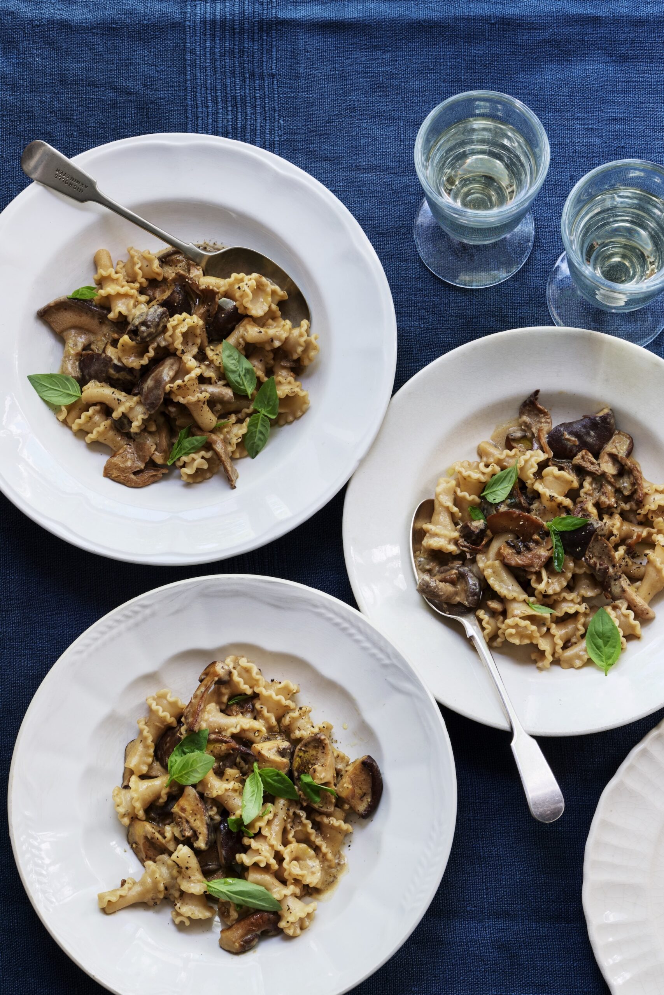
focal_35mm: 85
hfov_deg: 16.1
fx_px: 2351
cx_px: 332
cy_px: 498
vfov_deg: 23.9
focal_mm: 85
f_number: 14
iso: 100
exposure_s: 1/3
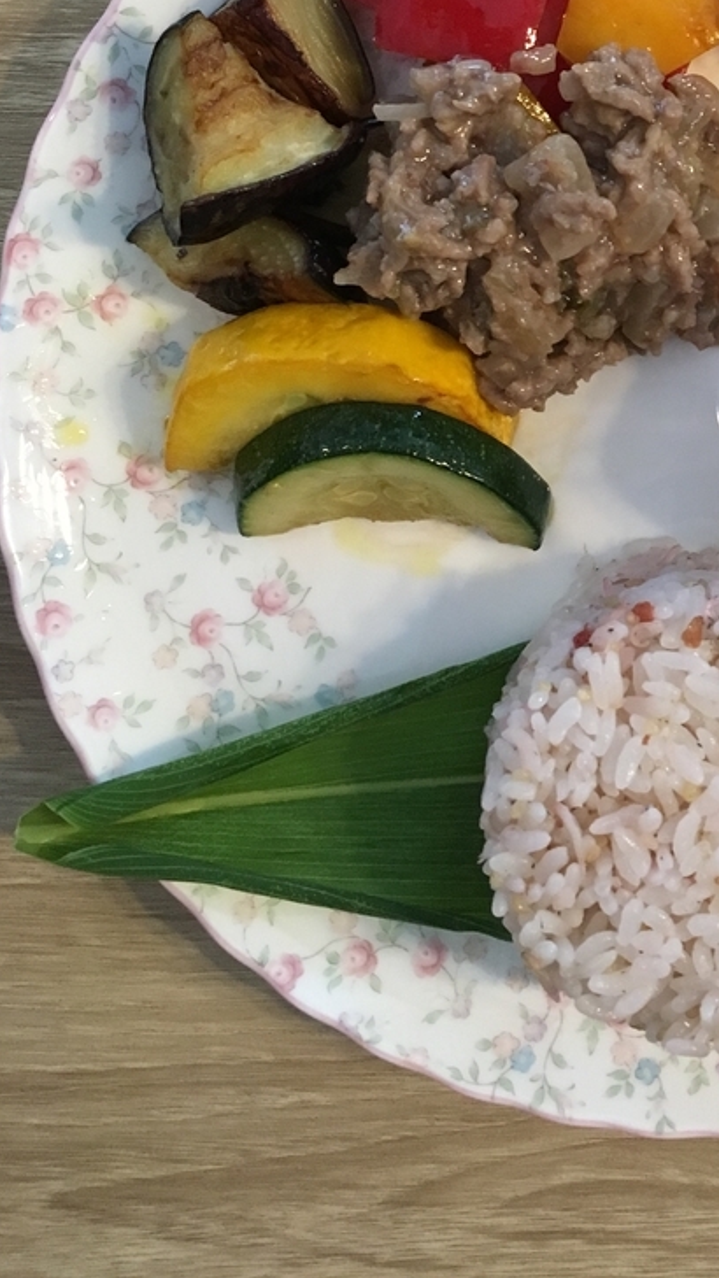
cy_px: 231
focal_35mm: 52
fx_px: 1763
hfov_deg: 21.9
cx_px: 770
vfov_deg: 38.2
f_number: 2.2
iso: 125
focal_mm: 4.15
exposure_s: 1/30
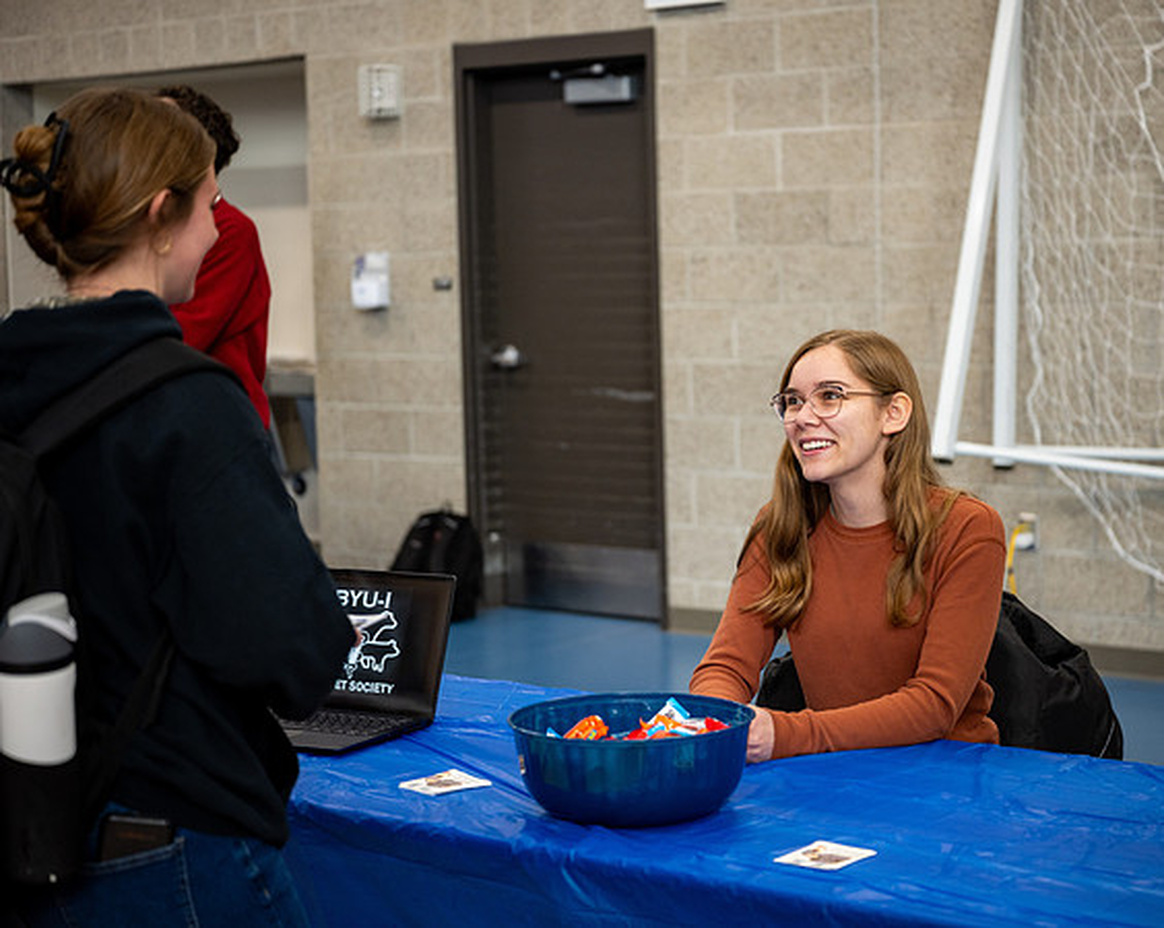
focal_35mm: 64
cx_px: 697
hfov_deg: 29.5
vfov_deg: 23.8
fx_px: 2207
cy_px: 464
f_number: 2.8
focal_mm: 57
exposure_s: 1/160
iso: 320
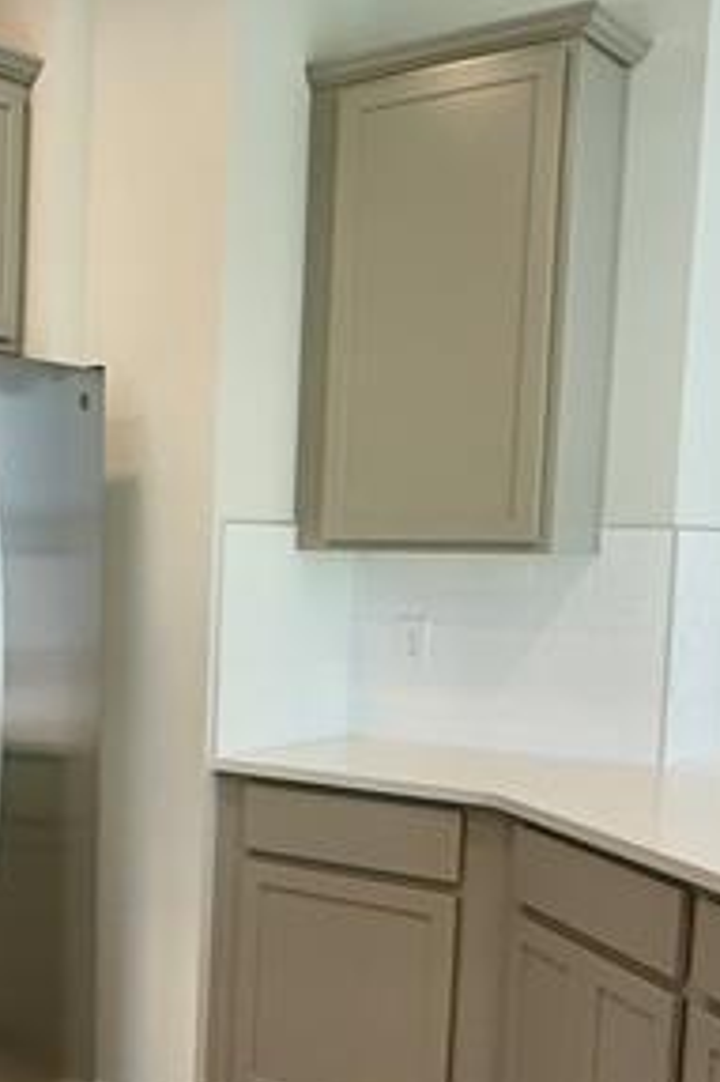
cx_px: -196
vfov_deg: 37.9
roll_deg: -0.6
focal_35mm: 52
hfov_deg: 23.2
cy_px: 686
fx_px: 1562
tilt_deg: -6.5
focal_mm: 2.22
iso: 200
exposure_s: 1/120
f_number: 2.2
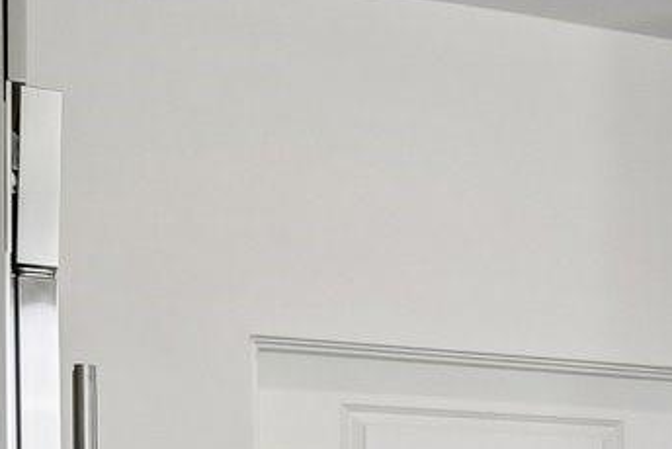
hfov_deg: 11.6
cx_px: 1948
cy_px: 649
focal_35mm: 113
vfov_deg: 11.7
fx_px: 2111
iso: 400
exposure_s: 1/160
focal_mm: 19
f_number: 8
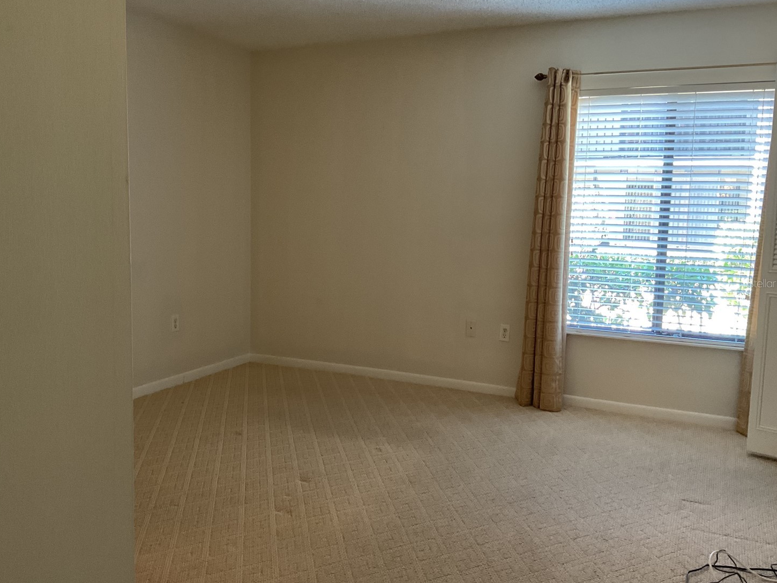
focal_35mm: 32
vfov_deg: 44.2
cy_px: 283
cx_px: 370
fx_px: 718
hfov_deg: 56.8
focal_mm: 3
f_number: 1.8
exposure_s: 1/60
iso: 160
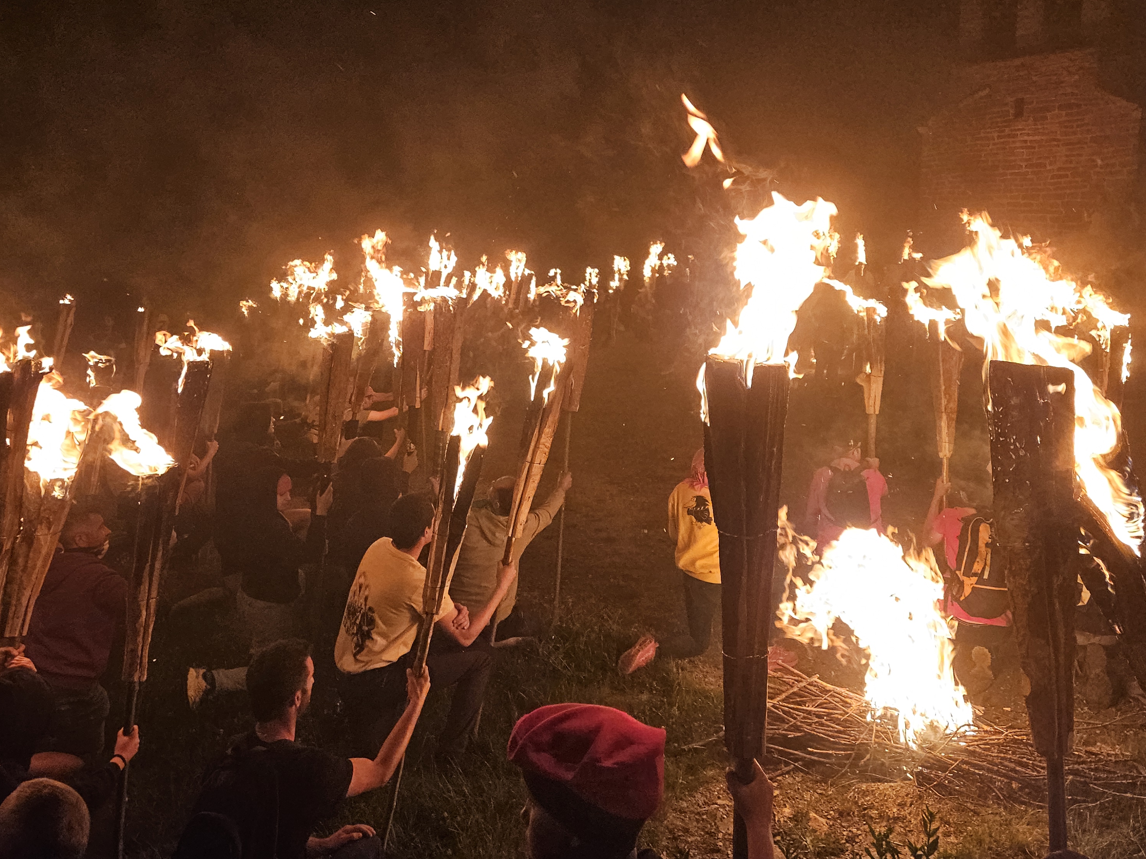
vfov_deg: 44.8
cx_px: 622
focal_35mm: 31
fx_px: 1026
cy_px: 287
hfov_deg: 58.3
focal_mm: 5.4
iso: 250
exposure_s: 1/142
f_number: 1.8
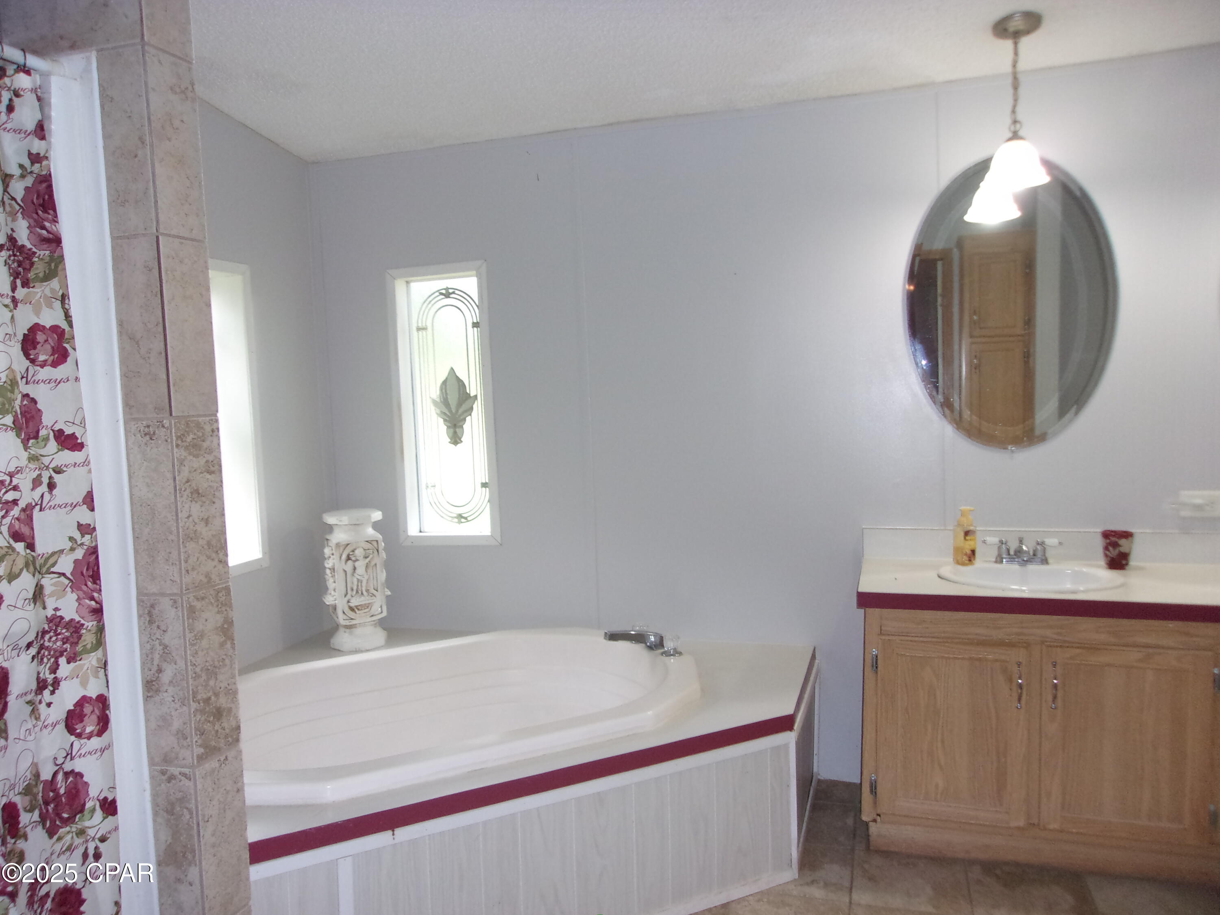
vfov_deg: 51.4
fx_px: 952
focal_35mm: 27
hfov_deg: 65.3
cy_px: 458
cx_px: 610
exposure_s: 1/34
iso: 200
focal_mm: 4.9
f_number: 3
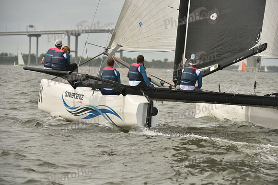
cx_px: 139
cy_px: 92
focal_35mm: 200
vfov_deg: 6.9
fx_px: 1545
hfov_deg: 10.3
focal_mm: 200
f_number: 5.6
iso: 320
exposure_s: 1/1600
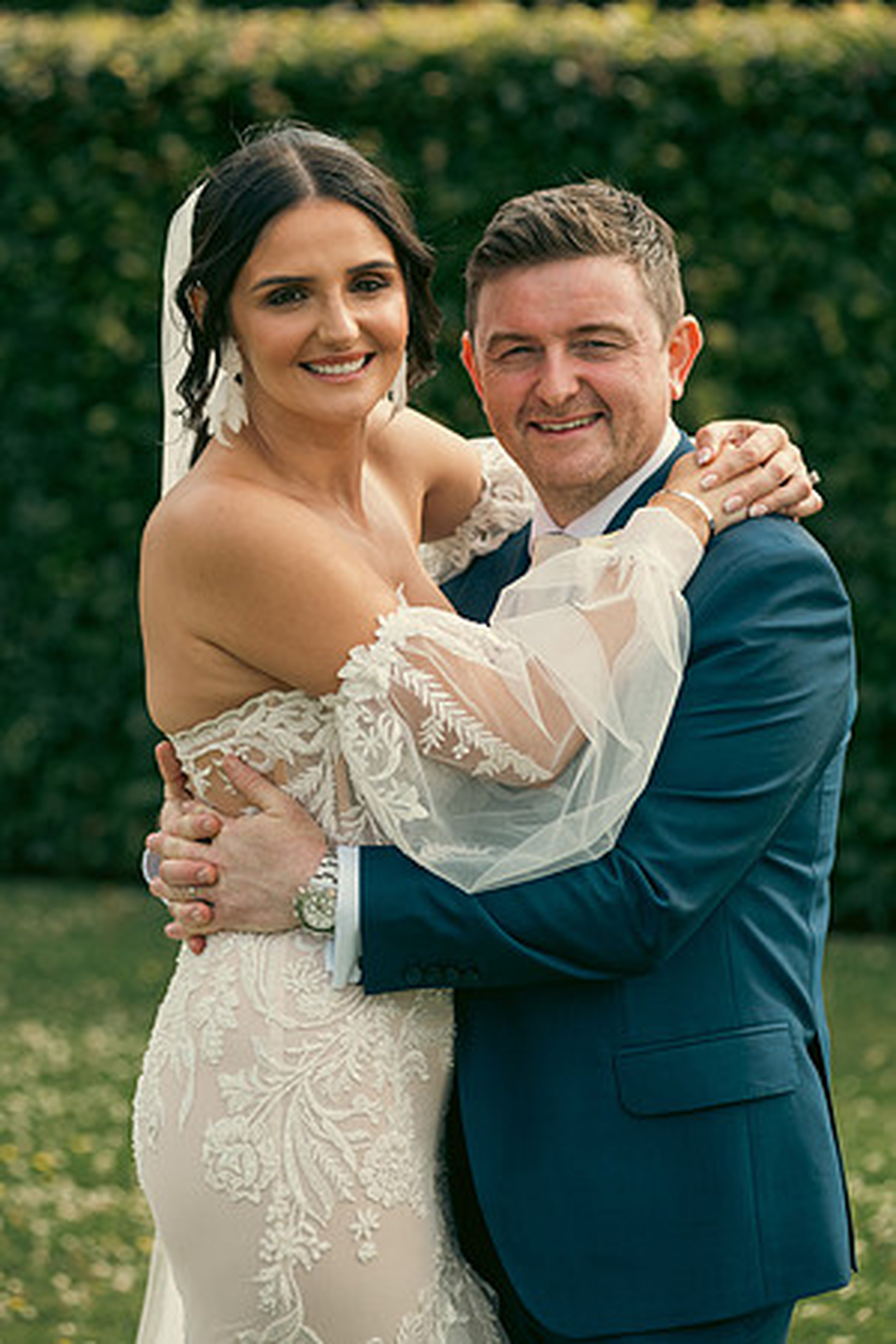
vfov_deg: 19.5
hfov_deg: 13.0
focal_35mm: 105
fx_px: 3920
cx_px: 448
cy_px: 672
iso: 100
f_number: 3.5
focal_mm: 105
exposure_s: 1/320
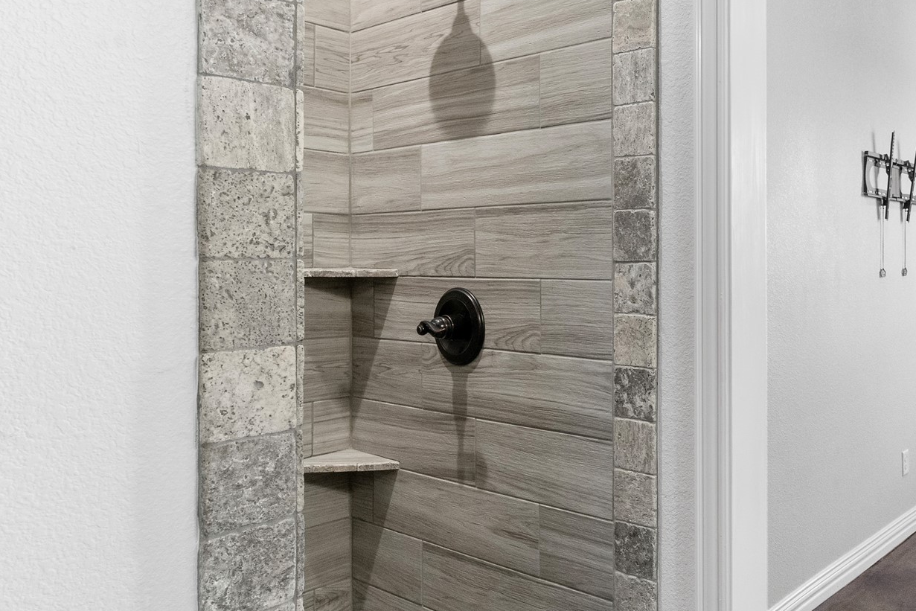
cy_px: 303
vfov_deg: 43.6
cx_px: 724
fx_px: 763
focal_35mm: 30
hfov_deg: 57.6
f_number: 9
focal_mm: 17
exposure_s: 1/15
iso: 1600
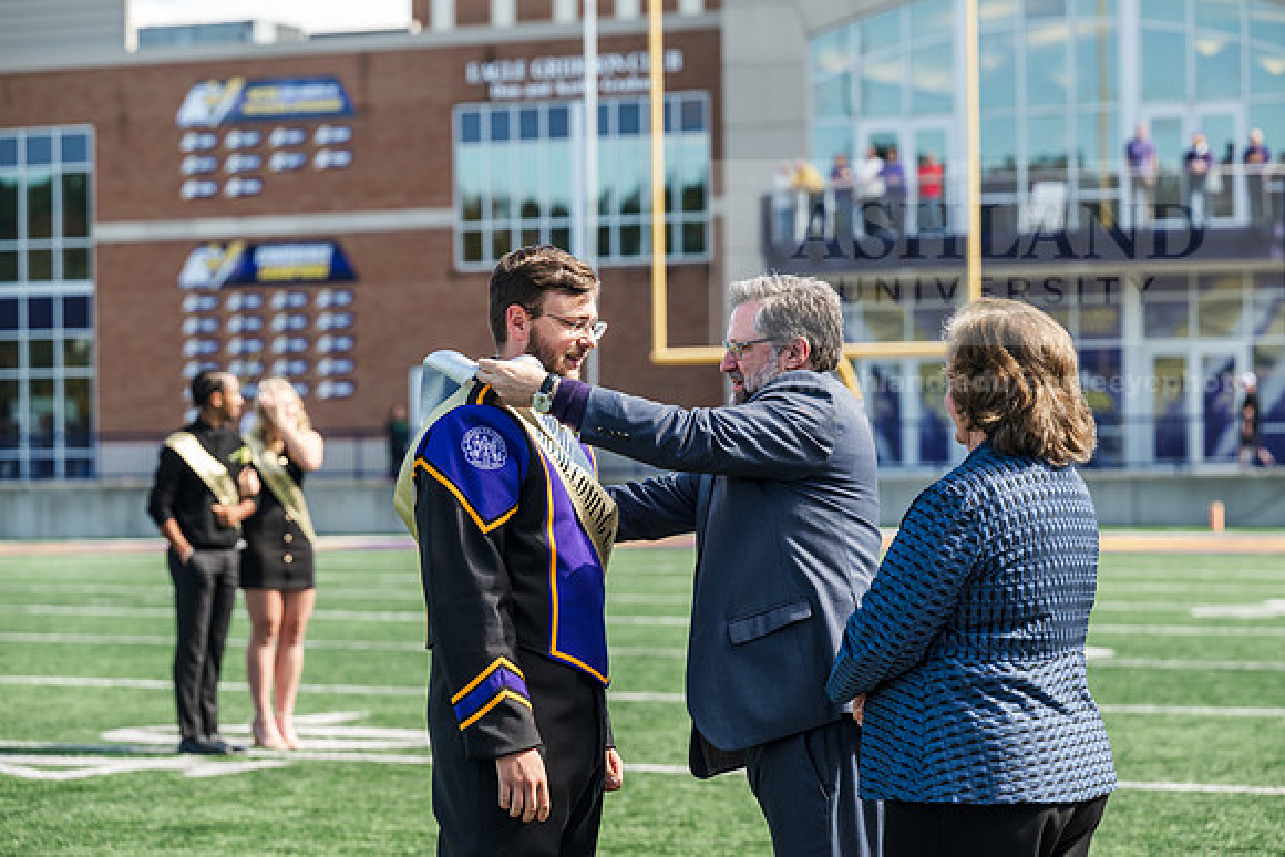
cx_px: 642
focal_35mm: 110
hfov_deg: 18.6
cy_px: 428
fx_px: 3927
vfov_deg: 12.5
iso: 125
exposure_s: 1/320
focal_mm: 110
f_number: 4.5
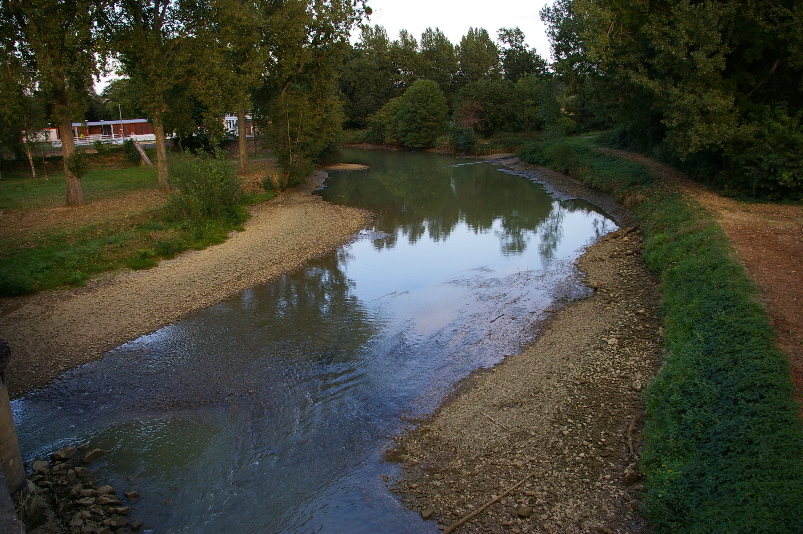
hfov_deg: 62.0
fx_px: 669
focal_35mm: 30
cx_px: 402
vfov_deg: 43.5
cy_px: 267
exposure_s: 1/60
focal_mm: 20
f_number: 5.6
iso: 200
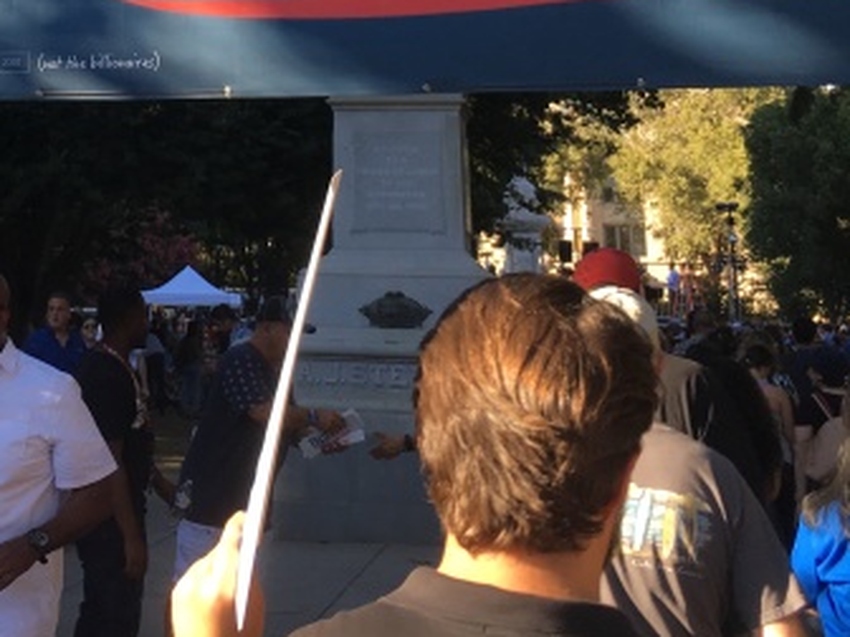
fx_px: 1694
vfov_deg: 20.1
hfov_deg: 27.5
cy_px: -116
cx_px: 142
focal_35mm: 69
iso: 25
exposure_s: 1/284
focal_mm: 4.15
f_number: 2.2
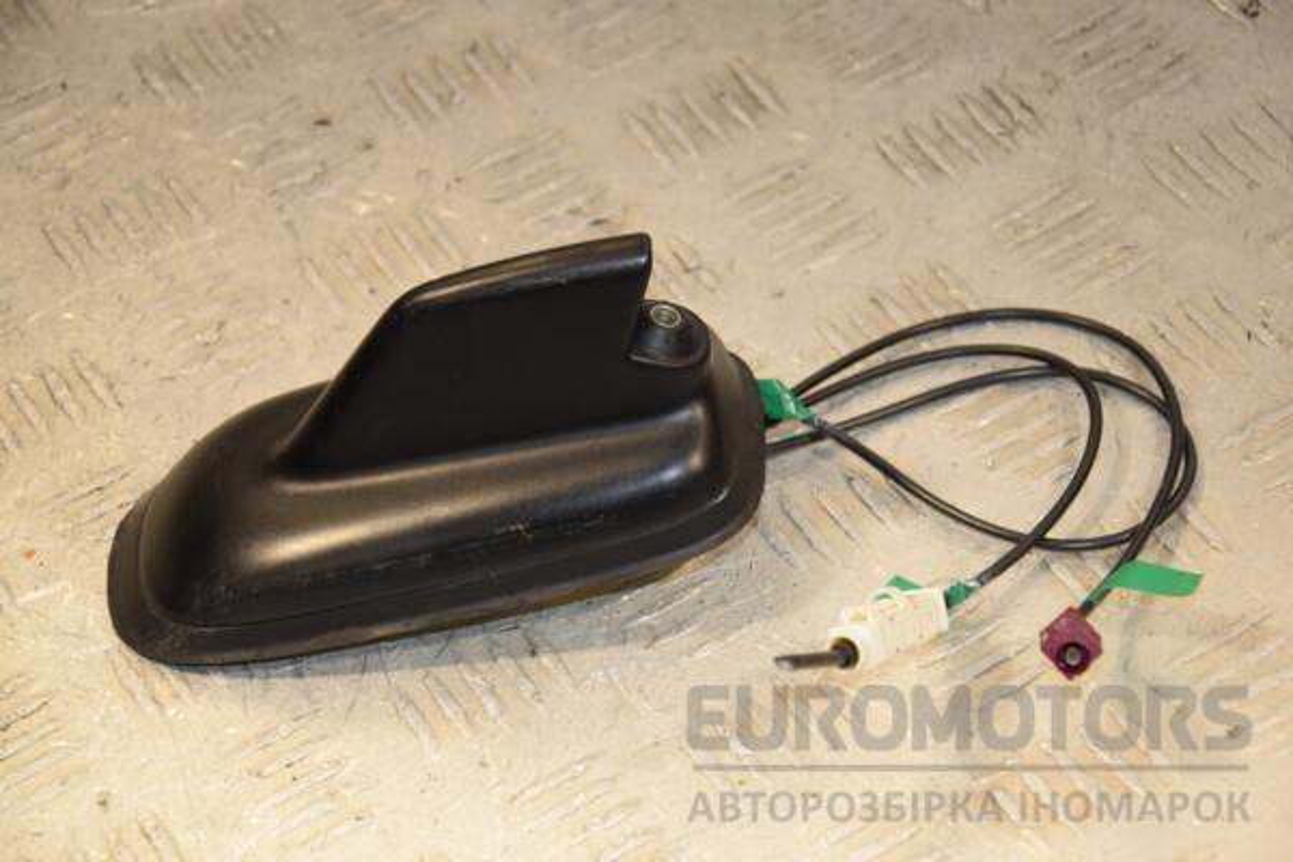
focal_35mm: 112
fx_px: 4040
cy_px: 431
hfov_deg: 18.2
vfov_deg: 12.2
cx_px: 646
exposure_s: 1/200
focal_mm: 75
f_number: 6.3
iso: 800
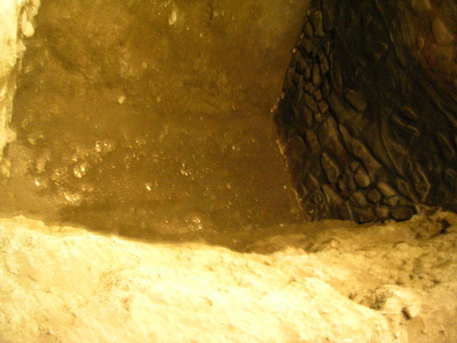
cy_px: 172
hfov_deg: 49.0
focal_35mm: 38
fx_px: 502
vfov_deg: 37.7
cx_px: 228
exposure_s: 1/1.3
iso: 200
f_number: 2.8
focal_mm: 5.8
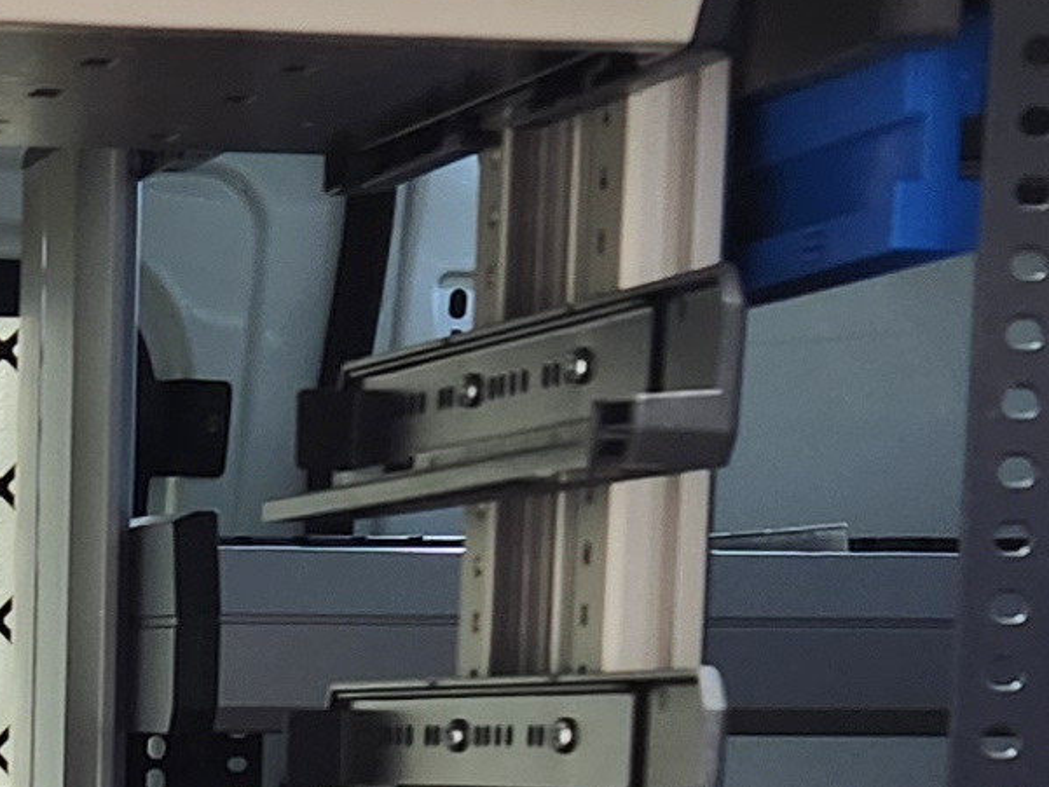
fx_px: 4637
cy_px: 1504
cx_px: -194
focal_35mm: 153
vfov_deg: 9.2
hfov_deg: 12.6
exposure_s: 1/120
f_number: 1.8
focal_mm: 5.4
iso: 80
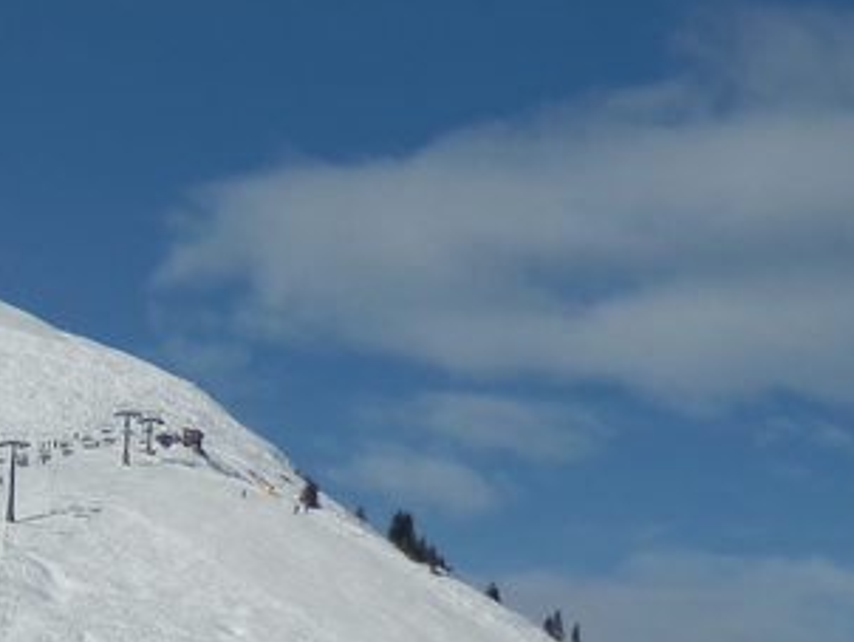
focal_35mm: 166
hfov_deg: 11.4
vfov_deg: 8.8
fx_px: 4099
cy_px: 877
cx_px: -433
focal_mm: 8.9
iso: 80
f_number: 11.2
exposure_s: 1/320
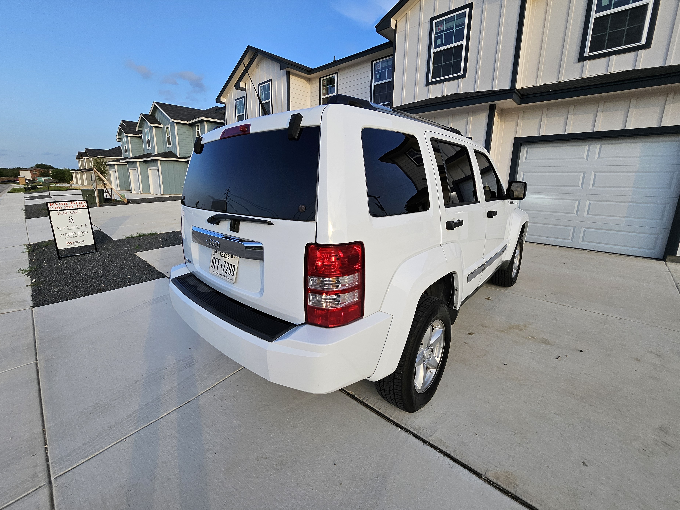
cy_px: 241
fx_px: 275
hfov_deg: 102.0
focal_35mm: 14
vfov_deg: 85.6
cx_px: 326
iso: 32
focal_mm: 1.7
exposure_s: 1/449
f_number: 2.2
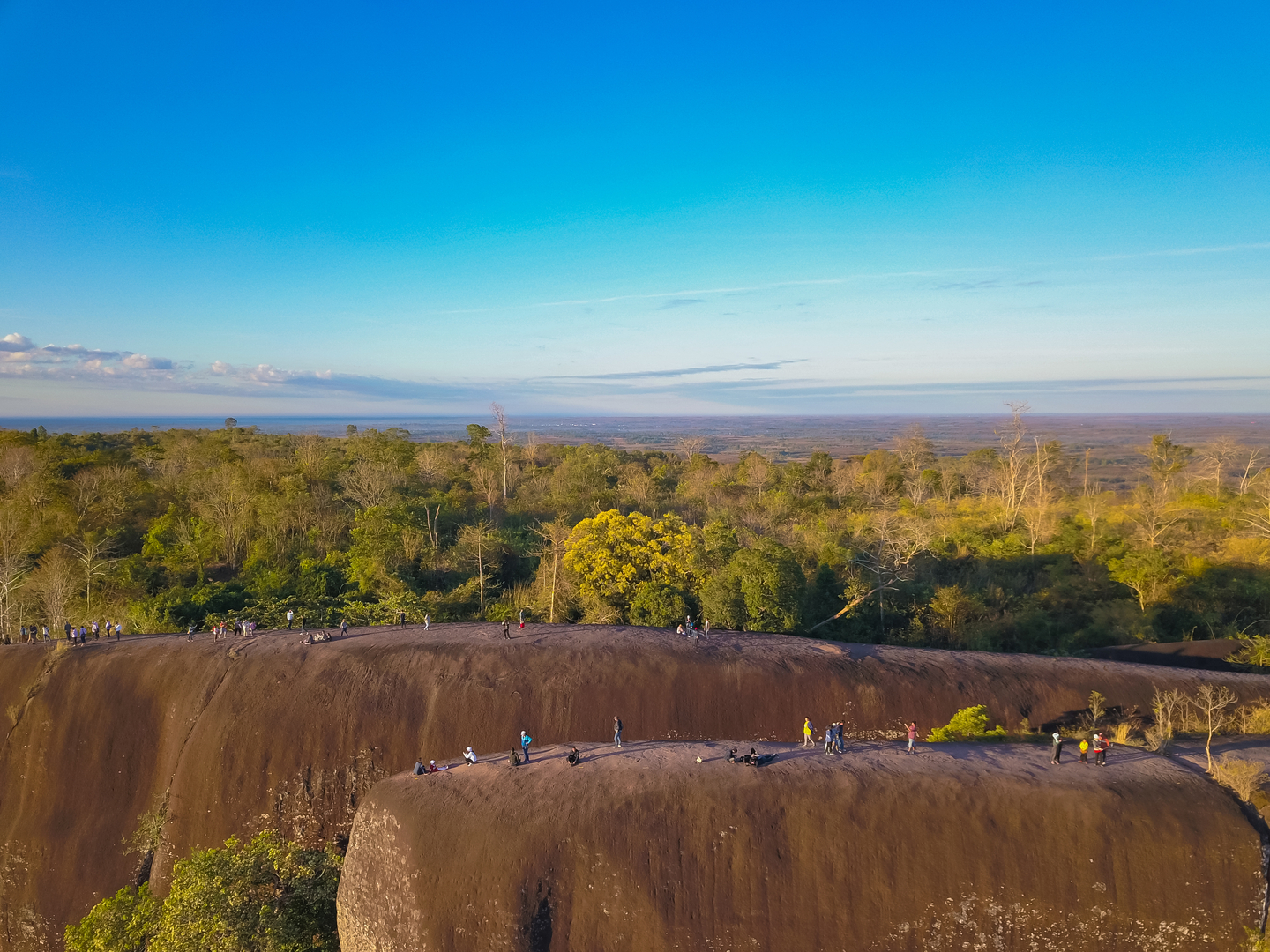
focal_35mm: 26
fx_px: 954
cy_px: 476
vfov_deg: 53.1
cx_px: 635
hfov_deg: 67.3
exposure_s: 1/60
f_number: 2.2
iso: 100
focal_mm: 4.73
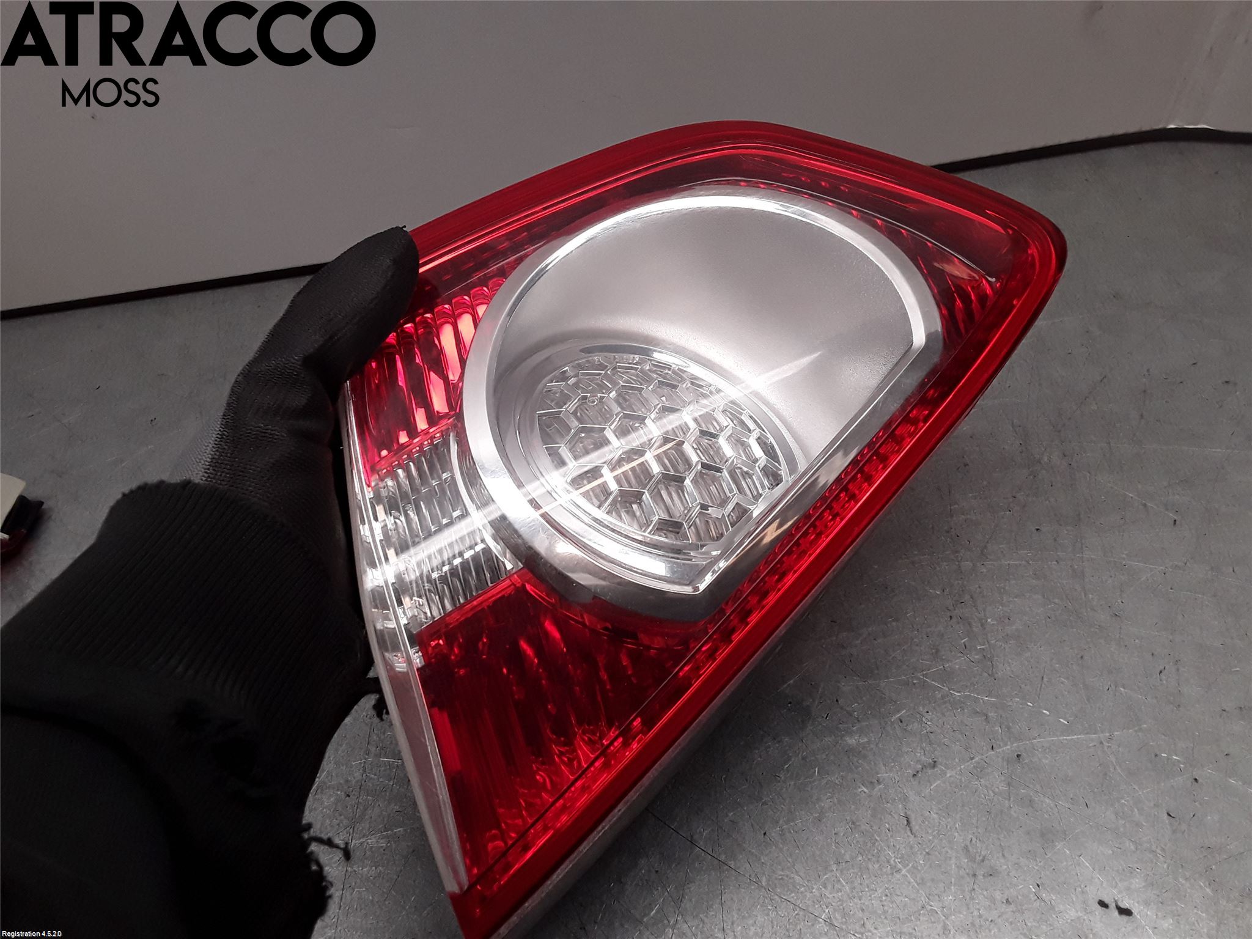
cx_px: 626
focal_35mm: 28
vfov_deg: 49.7
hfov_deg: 63.4
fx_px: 1013
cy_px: 470
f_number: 1.9
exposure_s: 1/270
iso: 100
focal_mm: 2.91
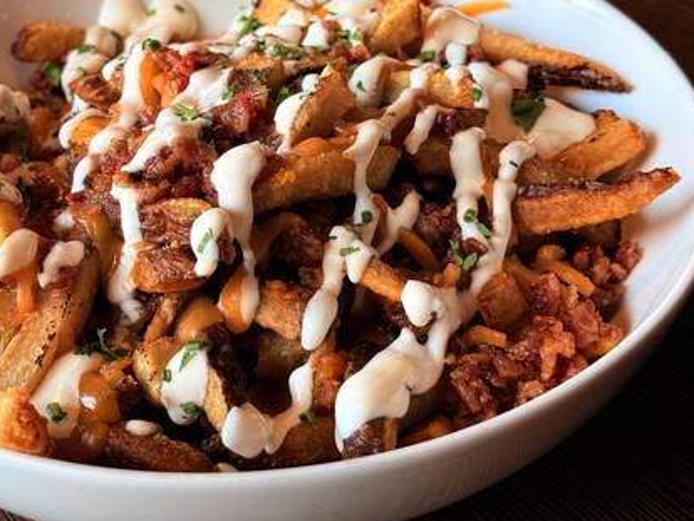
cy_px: 181
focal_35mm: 68
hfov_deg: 28.4
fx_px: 1364
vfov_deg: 21.6
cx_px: 253
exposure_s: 1/60
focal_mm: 6.76
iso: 64
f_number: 1.78
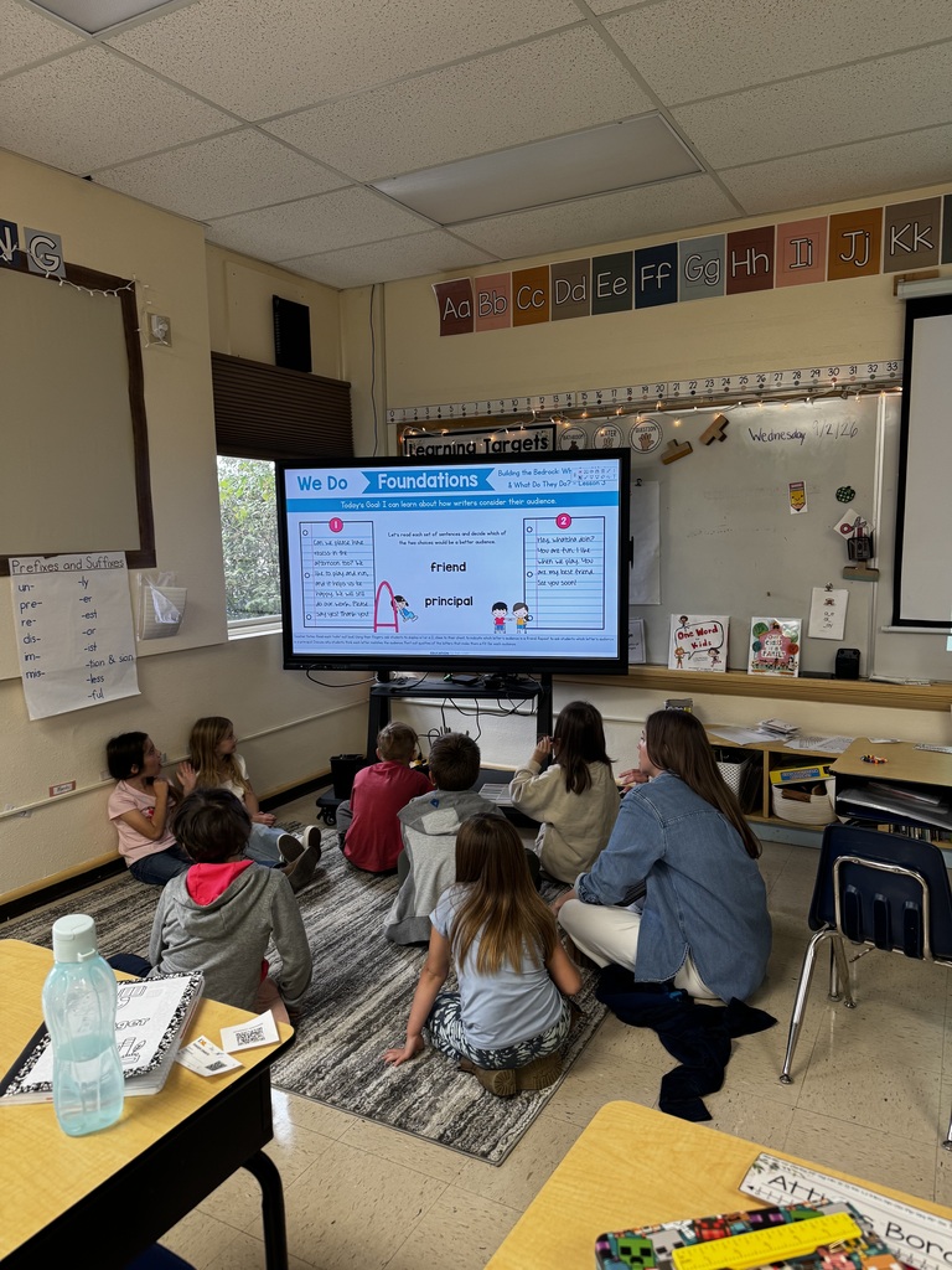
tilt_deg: -7.9
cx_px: 476
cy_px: 635
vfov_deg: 71.6
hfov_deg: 56.8
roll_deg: +0.7
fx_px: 880
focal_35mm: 24
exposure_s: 1/60
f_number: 1.78
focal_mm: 6.76
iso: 125
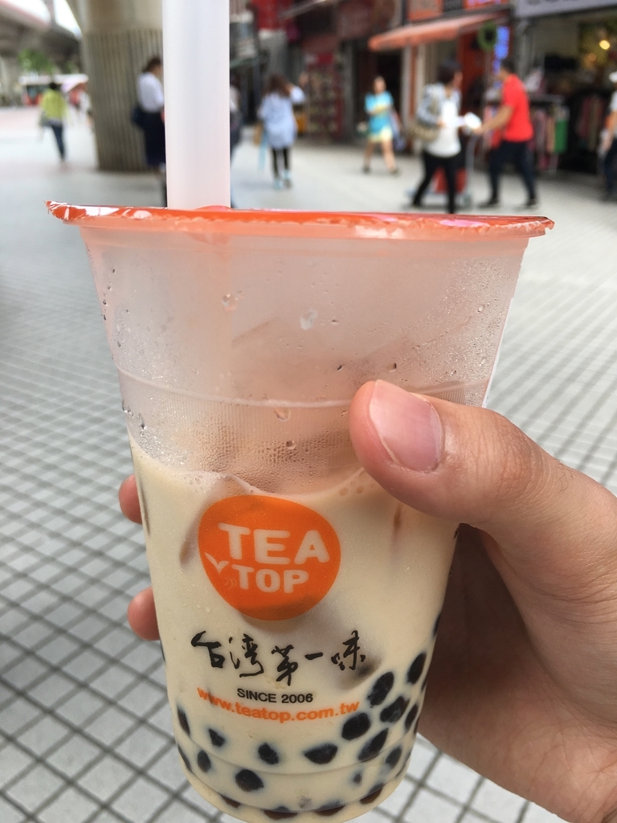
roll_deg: +1.1
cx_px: 308
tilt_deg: -22.3
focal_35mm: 29
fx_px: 689
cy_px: 412
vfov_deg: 61.7
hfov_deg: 48.2
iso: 25
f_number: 2.2
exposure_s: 1/364
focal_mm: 4.15
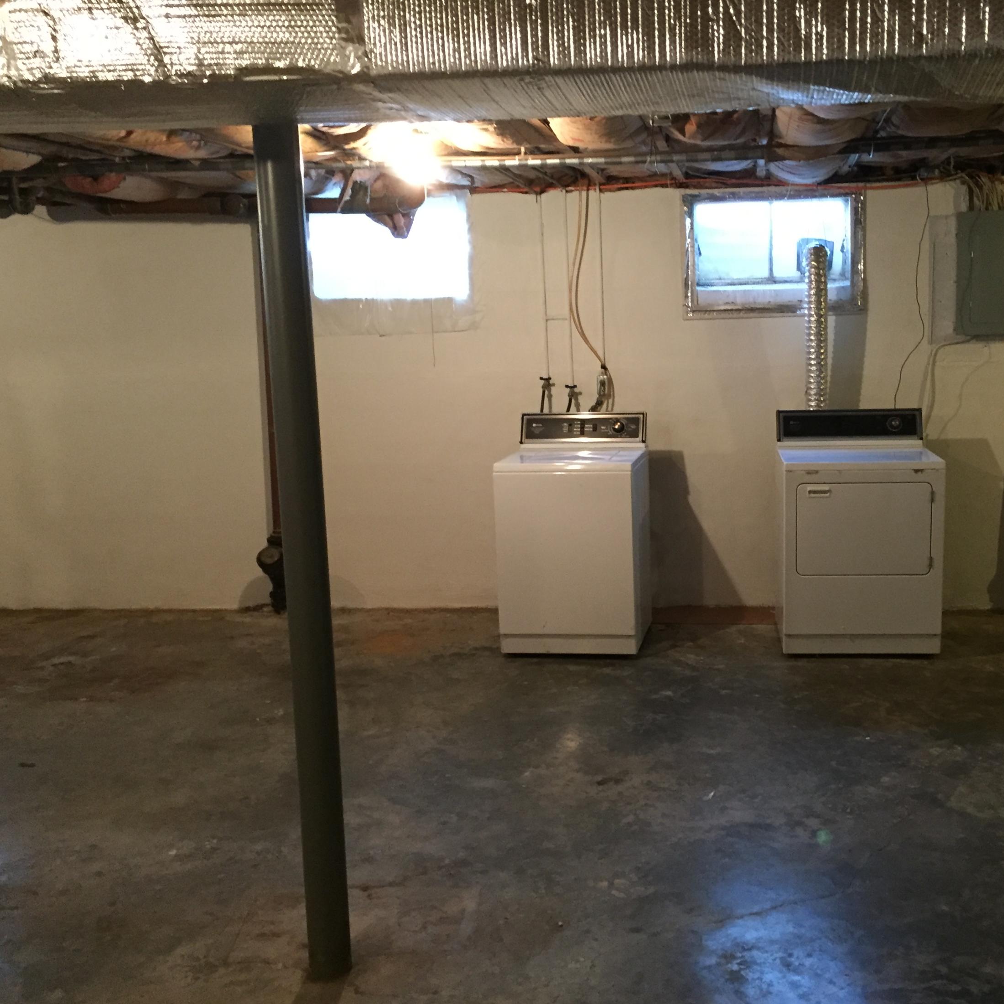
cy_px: 505
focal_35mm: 35
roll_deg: -0.4
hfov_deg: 46.7
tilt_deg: -7.6
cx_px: 642
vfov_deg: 47.2
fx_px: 1148
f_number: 2.2
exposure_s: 1/15
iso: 250
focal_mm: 4.15
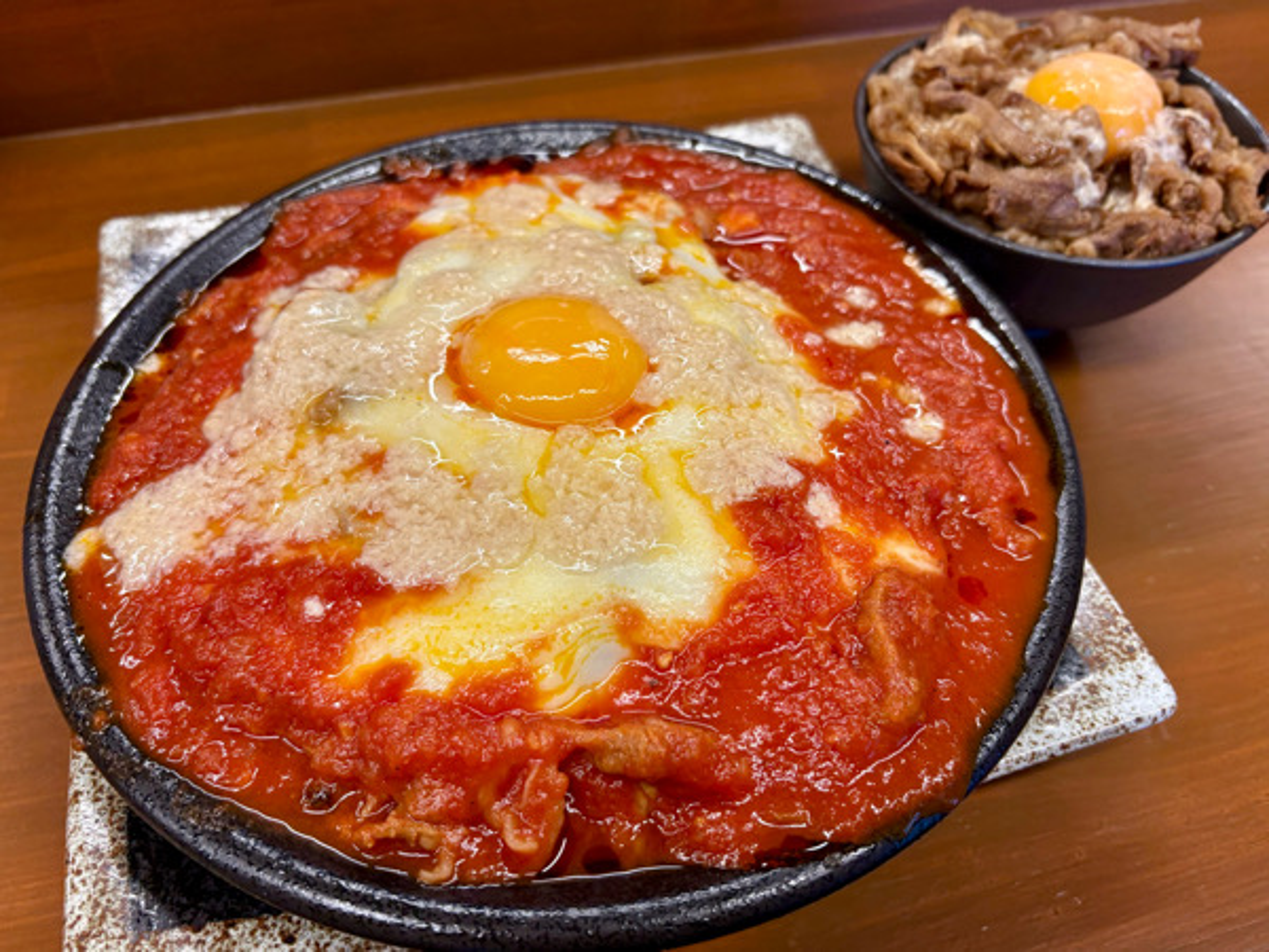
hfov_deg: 67.3
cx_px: 634
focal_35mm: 26
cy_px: 476
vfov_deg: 53.1
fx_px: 953
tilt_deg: -51.1
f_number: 1.6
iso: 125
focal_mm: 5.96
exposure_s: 1/120
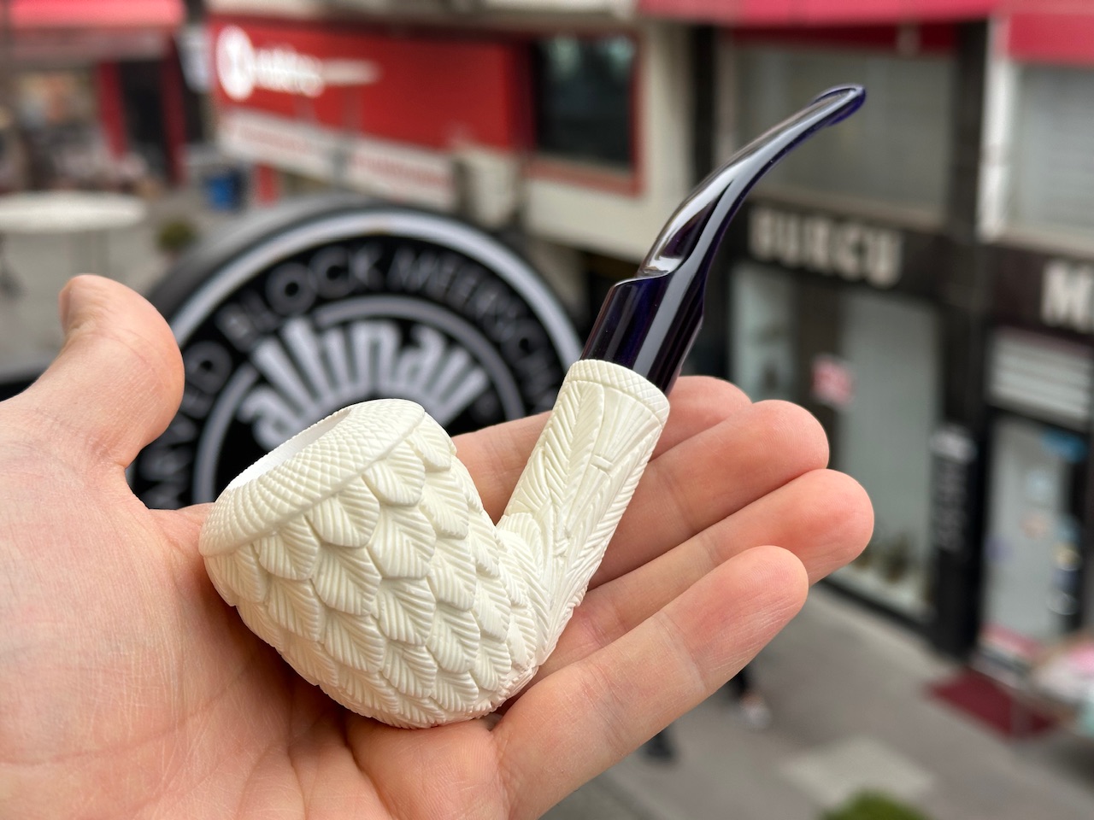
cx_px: 547
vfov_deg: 30.3
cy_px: 410
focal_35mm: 48
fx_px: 1517
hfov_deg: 39.7
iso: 50
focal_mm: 6.86
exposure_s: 1/162
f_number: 1.78
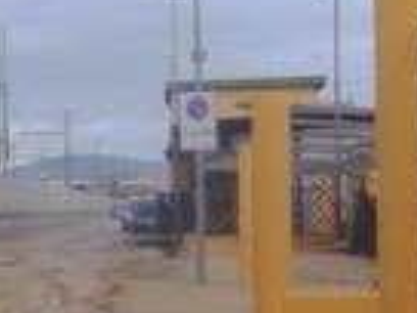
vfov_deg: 10.9
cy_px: 203
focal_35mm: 136
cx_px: 235
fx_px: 1638
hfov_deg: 14.5
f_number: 5.6
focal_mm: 4.1
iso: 80
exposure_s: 1/320
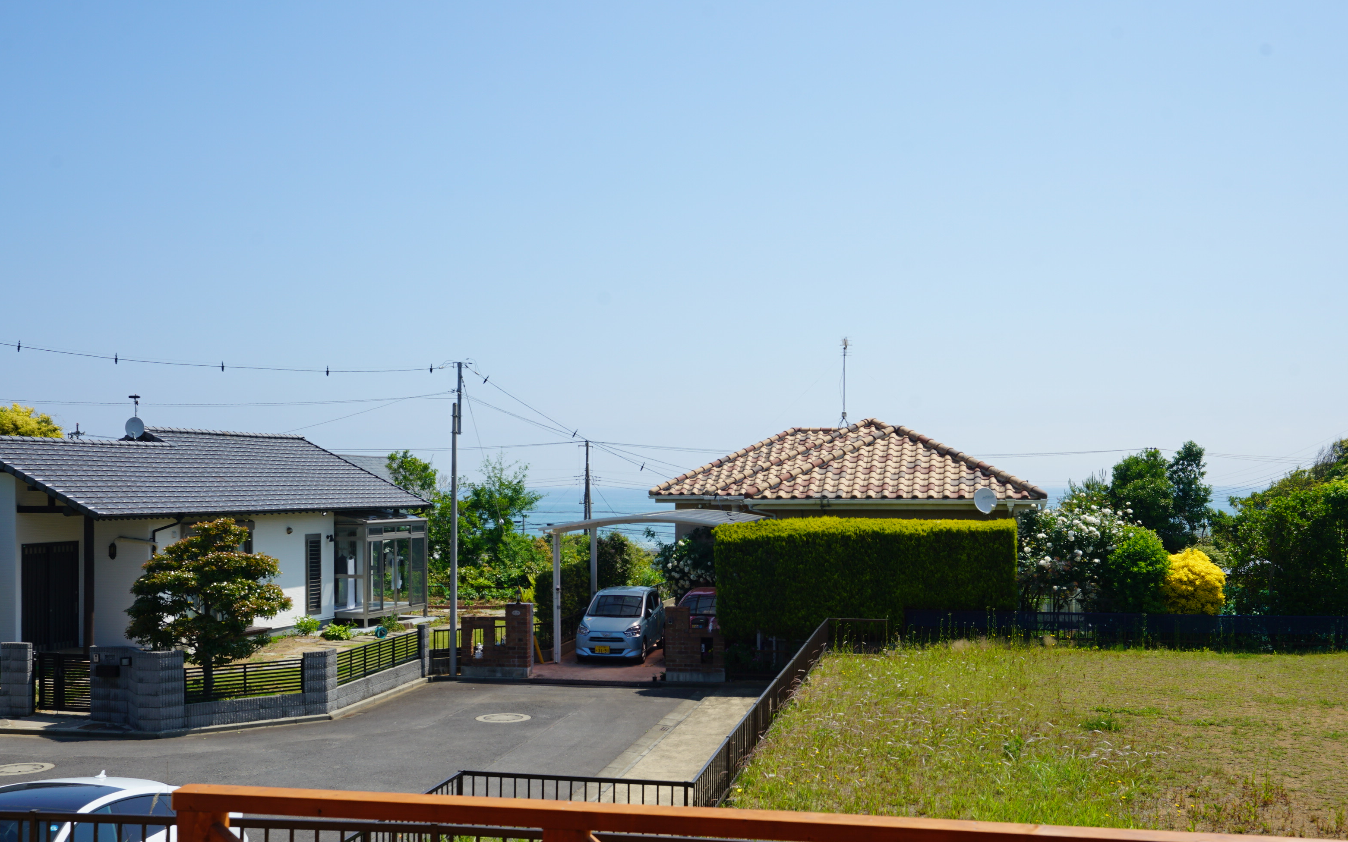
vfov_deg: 32.7
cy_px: 503
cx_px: 638
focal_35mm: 39
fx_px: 1433
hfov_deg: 50.4
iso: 100
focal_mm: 30
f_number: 10
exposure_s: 1/160
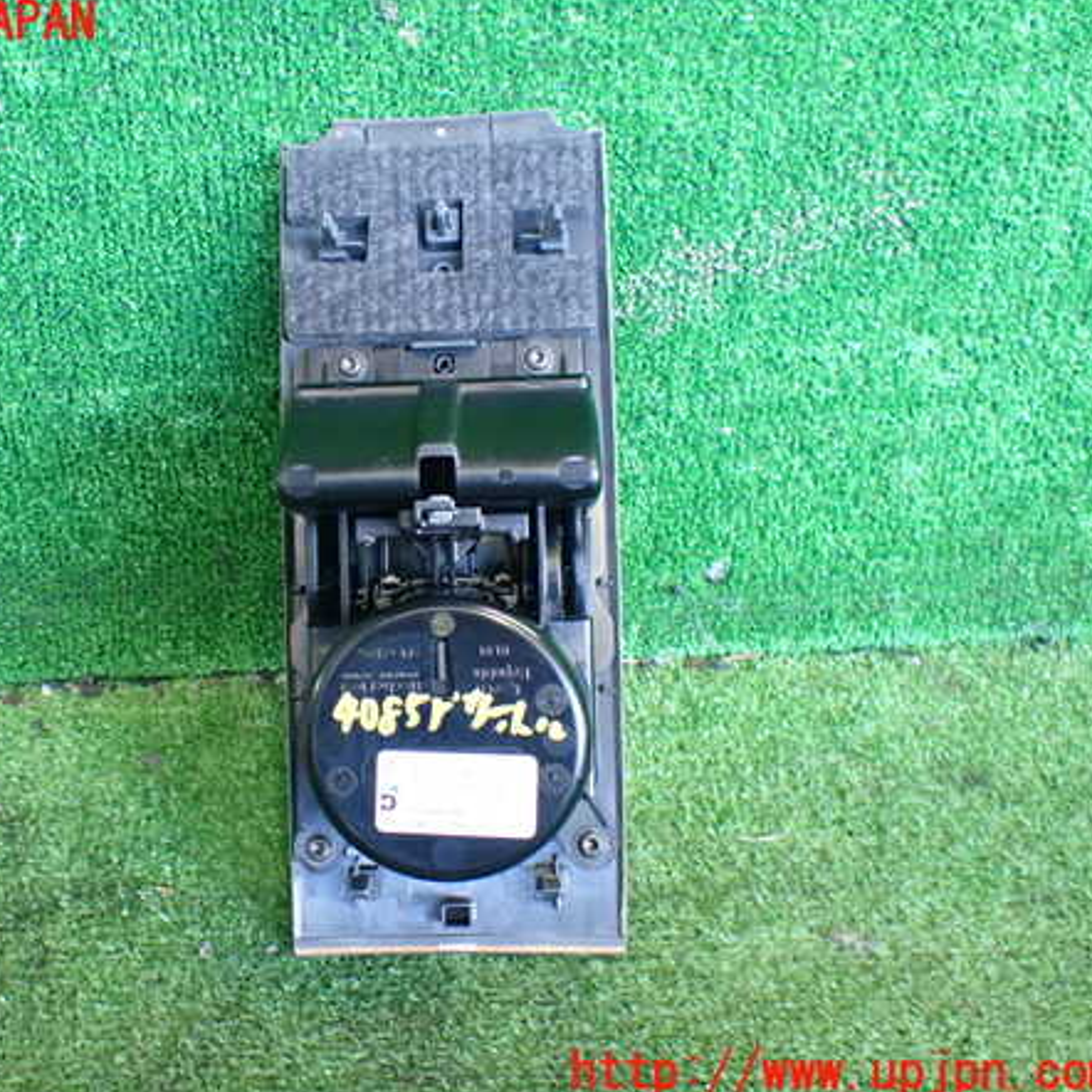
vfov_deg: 46.0
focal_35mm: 36
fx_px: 1285
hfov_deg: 45.5
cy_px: 548
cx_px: 388
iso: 800
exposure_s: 1/80
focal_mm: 5.4
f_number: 2.3
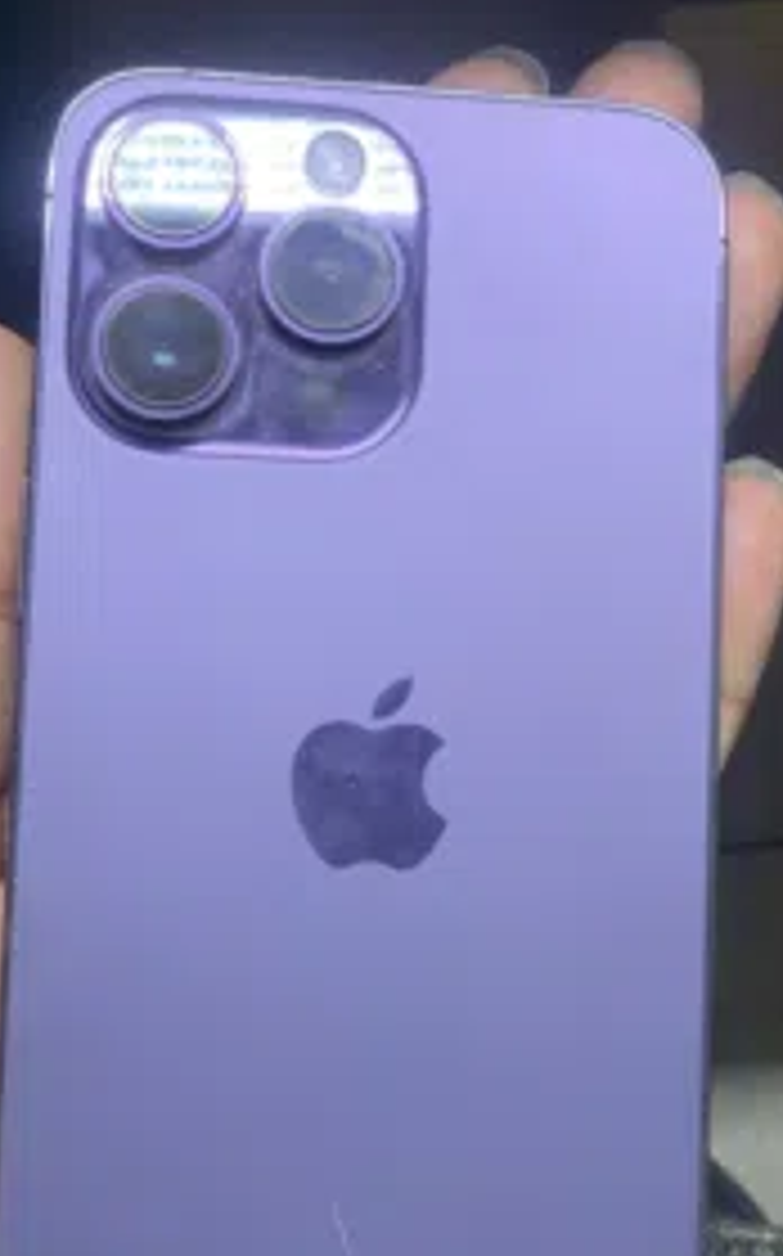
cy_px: 662
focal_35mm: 79
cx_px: 495
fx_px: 2701
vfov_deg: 26.2
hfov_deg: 16.5
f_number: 2.4
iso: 100
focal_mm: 6
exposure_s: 1/122
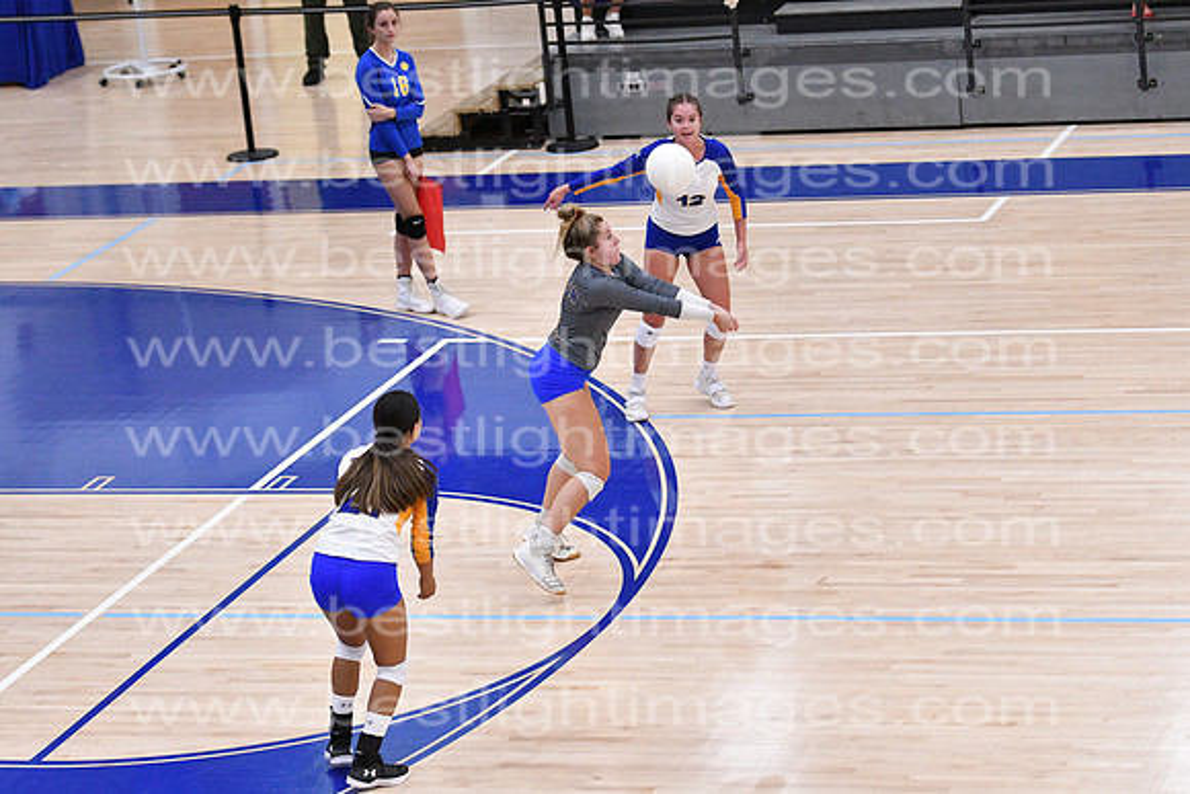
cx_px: 595
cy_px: 397
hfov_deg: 15.9
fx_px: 4265
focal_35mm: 129
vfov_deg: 10.6
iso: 6400
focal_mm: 86
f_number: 3.2
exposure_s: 1/1000
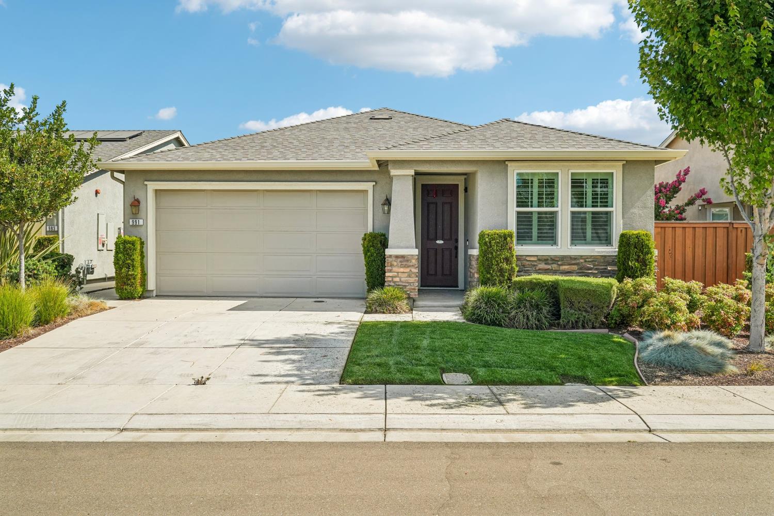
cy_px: 258
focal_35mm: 30
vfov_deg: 44.2
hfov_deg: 62.8
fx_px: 634
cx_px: 387
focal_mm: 29.5
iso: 400
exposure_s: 1/500
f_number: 8
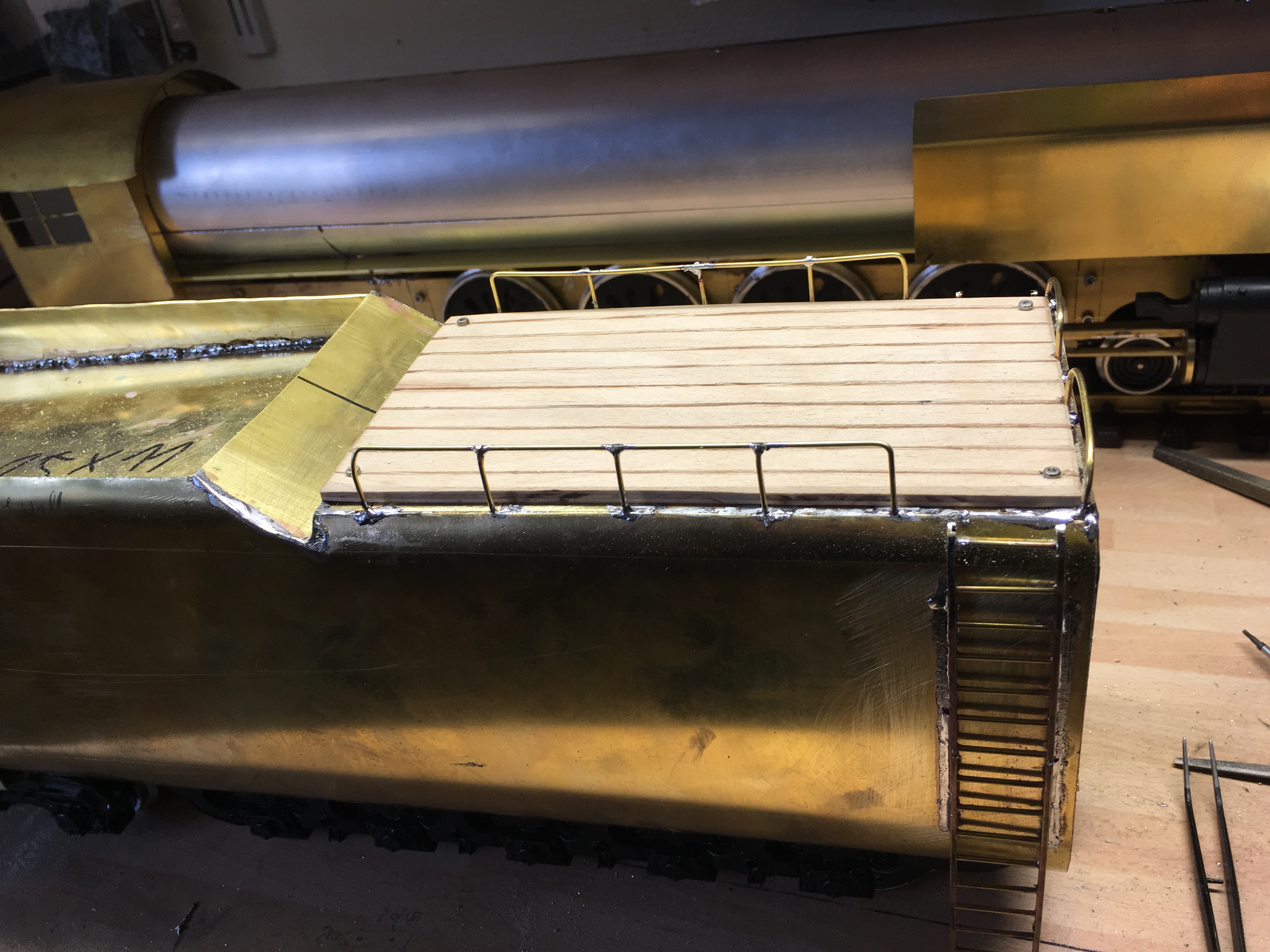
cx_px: 635
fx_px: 1064
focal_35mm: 29
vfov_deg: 48.2
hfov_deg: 61.7
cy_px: 476
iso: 32
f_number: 2.2
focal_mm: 4.15
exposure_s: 1/100
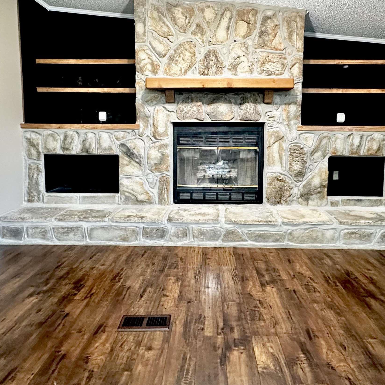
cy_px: 156
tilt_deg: -4.4
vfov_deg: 66.7
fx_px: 289
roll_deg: +0.4
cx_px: 206
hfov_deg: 67.2
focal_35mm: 23
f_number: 2.2
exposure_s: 1/60
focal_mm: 2.22
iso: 640
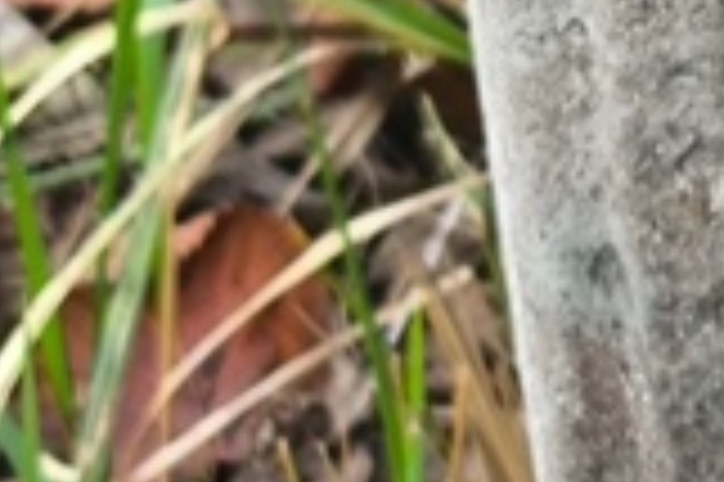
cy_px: -739
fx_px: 5183
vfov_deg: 5.1
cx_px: 1275
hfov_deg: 7.8
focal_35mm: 258
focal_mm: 4.71
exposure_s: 1/60
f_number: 1.7
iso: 64
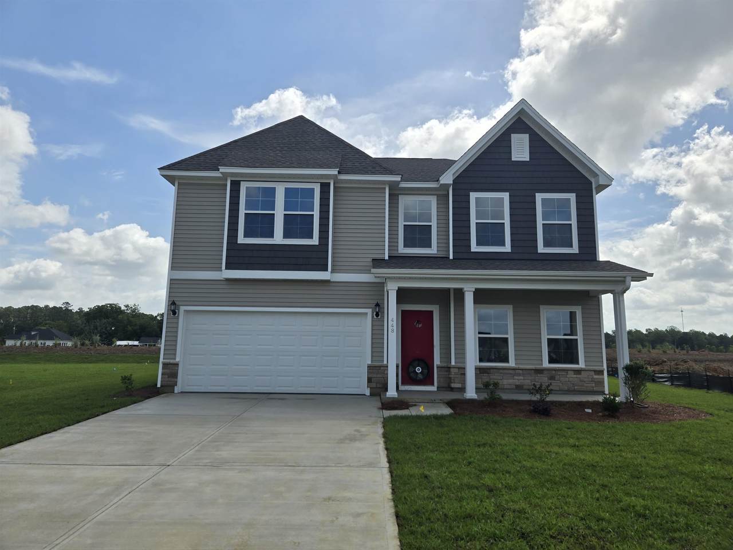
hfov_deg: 73.9
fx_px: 487
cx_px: 366
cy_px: 275
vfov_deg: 58.9
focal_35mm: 23
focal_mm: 5.4
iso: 25
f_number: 1.8
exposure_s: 1/2572
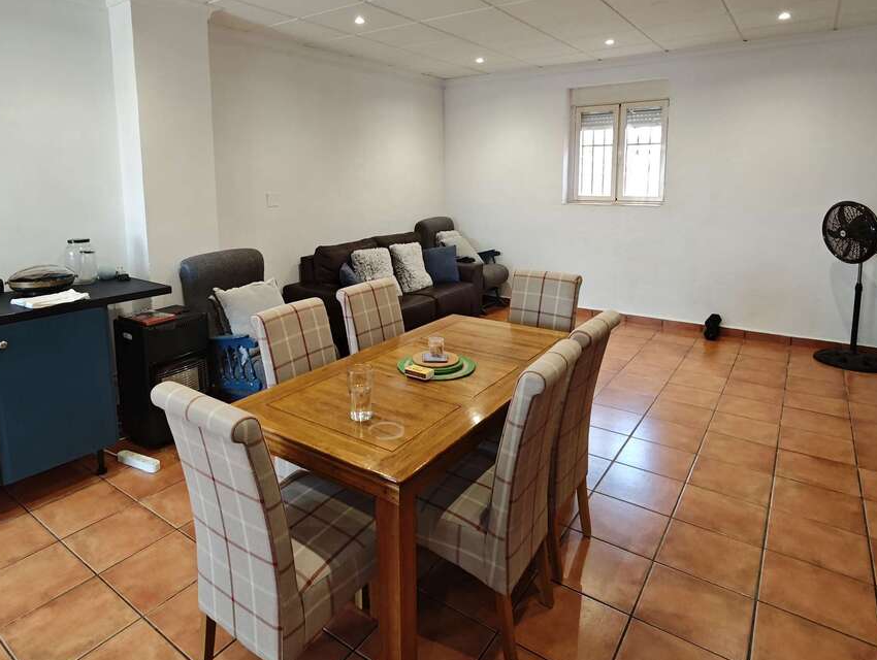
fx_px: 533
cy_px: 255
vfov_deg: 62.8
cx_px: 394
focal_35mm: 21
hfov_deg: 78.7
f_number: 2.2
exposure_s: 1/50.5
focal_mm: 2.16
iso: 640
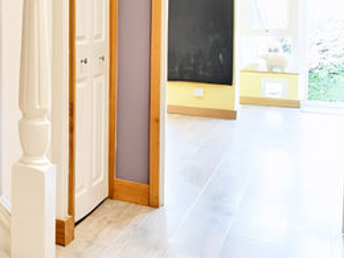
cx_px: -245
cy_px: 32
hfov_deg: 23.3
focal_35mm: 53
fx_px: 527
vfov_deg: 26.7
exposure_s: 1/15
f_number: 8
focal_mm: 14
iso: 250
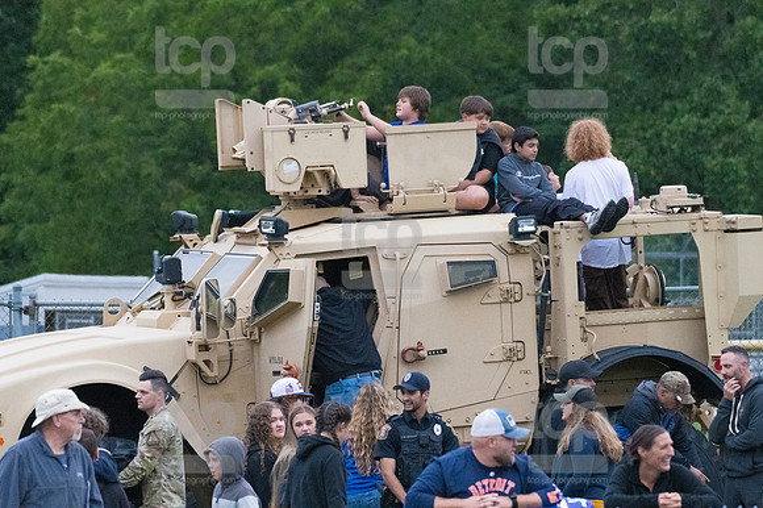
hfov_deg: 6.2
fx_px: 6990
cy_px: 254
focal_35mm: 330
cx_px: 382
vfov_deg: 4.2
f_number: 5.6
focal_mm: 220
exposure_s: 1/2000
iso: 6400
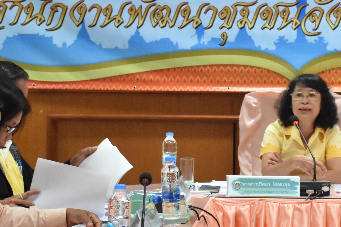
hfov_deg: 14.2
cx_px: 294
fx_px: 1354
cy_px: 91
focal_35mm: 143
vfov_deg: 9.6
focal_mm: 38
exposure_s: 1/160
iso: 2000
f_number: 6.3
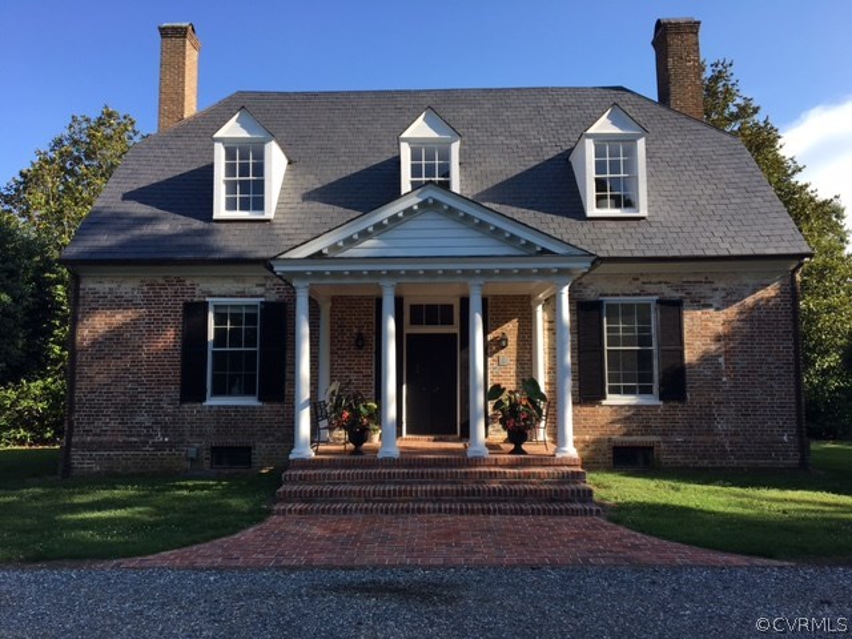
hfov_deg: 61.7
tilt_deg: +5.7
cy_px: 320
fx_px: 714
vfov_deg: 48.2
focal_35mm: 29
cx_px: 426
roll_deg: +1.0
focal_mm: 4.15
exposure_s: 1/712
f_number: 2.2
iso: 25
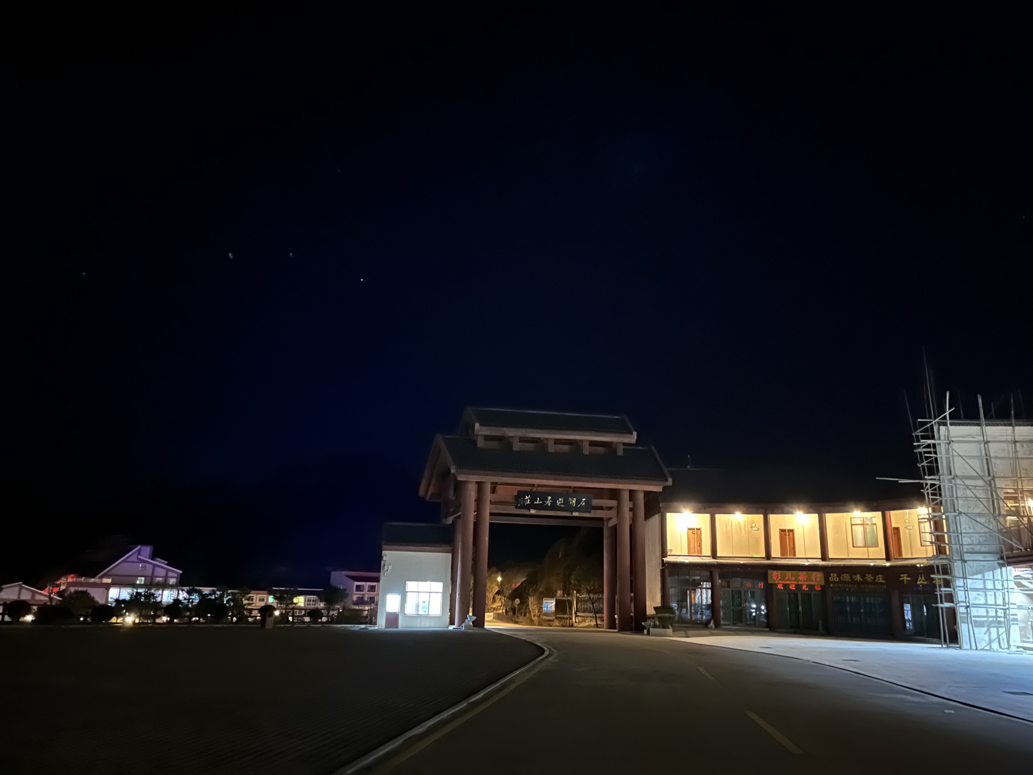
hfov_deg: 67.3
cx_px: 516
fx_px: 776
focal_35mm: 26
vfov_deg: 53.1
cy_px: 388
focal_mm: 5.1
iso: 10000
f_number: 1.6
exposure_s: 1/5
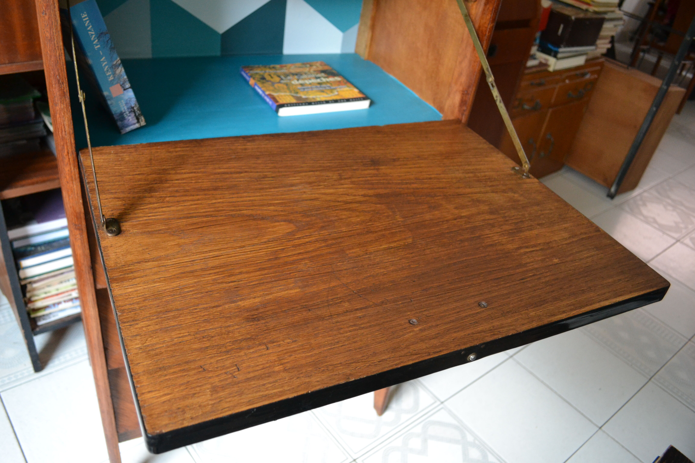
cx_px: 348
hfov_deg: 61.9
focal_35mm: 30
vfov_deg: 43.6
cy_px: 232
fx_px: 579
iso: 1600
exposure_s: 1/60
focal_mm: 20
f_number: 4
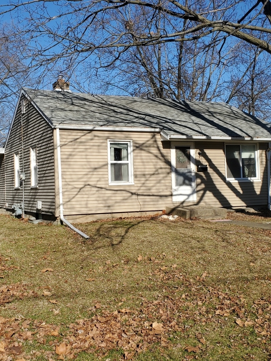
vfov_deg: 58.4
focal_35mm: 31
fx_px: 324
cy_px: 175
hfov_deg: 45.4
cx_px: 125
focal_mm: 4.3
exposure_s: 1/1819
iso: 50
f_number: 2.4
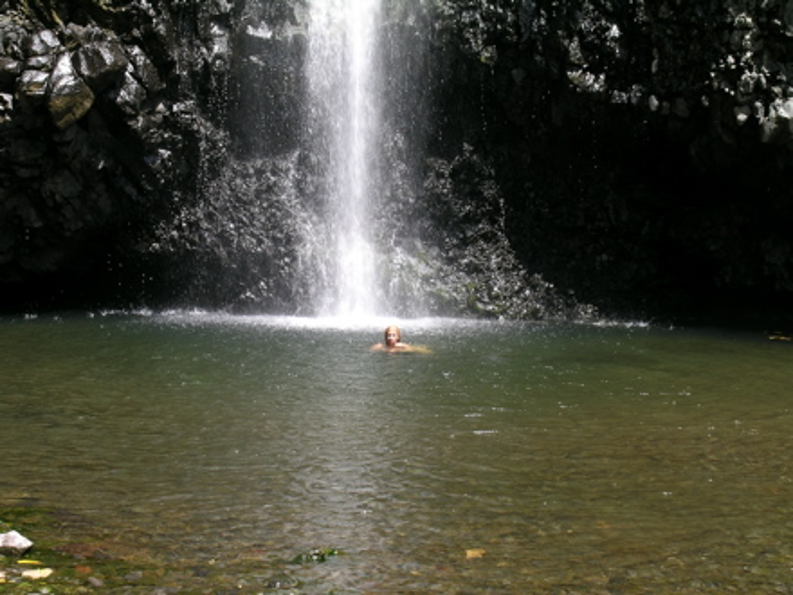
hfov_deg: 31.7
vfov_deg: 24.0
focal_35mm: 61
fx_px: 1397
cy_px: 298
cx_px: 396
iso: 50
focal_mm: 12.6
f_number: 5.9
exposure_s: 1/136
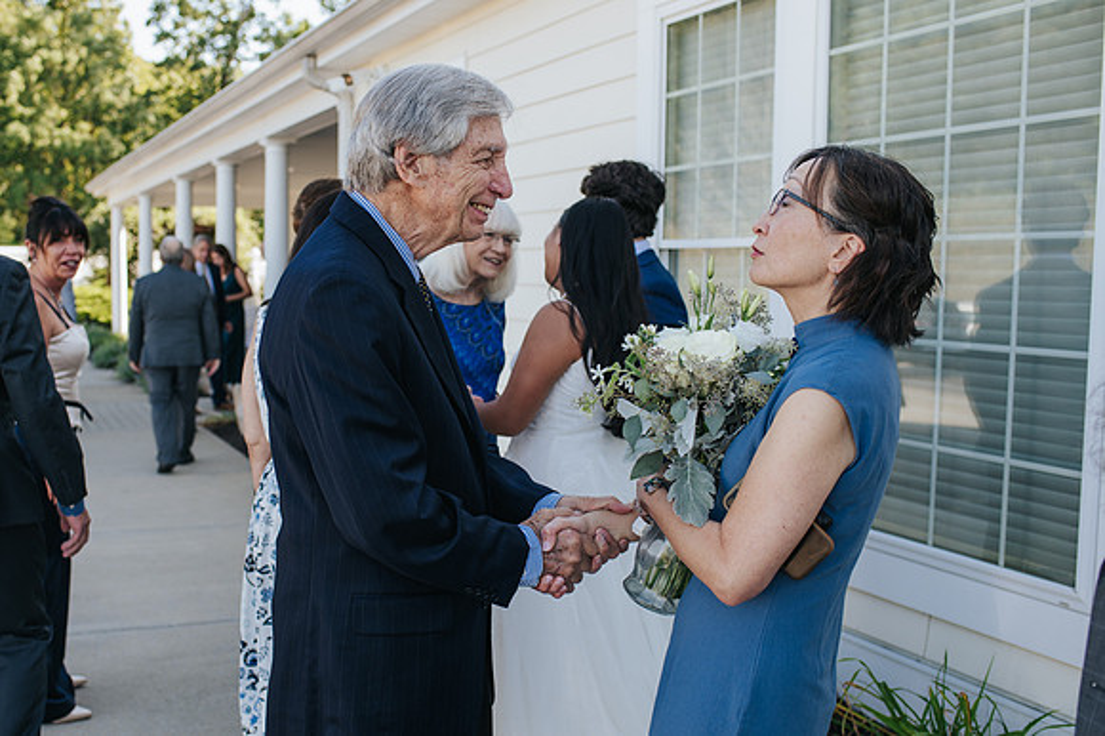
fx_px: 1262
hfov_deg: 47.1
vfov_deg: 32.5
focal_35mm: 41
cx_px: 459
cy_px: 394
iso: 280
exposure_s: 1/400
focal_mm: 35
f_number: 3.5
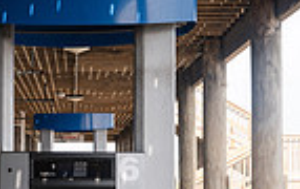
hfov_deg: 18.3
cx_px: 38
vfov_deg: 11.7
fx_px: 918
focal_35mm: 112
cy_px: 170
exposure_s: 1/250
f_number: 6.3
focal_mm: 35
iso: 200
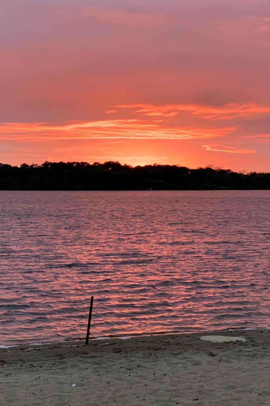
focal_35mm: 77
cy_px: 137
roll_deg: +0.3
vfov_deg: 26.2
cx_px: 103
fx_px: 866
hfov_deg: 17.7
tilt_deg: +3.8
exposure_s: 1/75
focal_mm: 6
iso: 125
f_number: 2.4
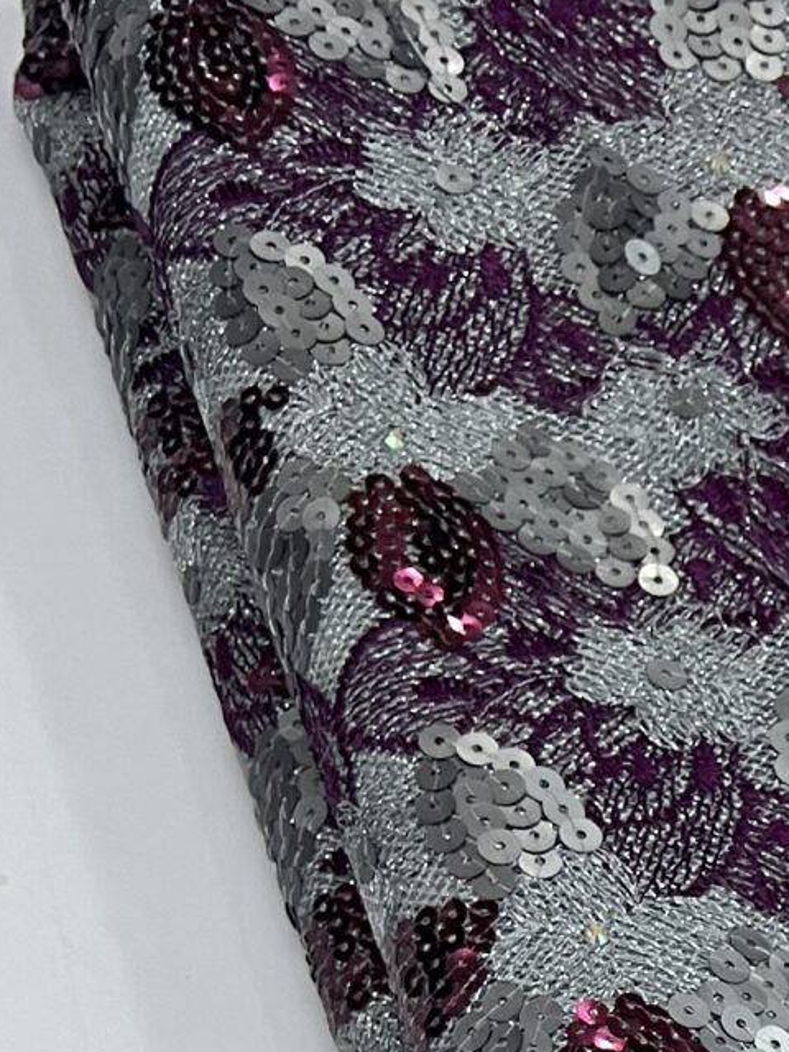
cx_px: 1382
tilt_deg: -63.9
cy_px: 1746
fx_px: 3161
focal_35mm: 104
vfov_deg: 16.5
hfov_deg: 13.0
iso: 100
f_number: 1.5
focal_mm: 5.7
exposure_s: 1/50
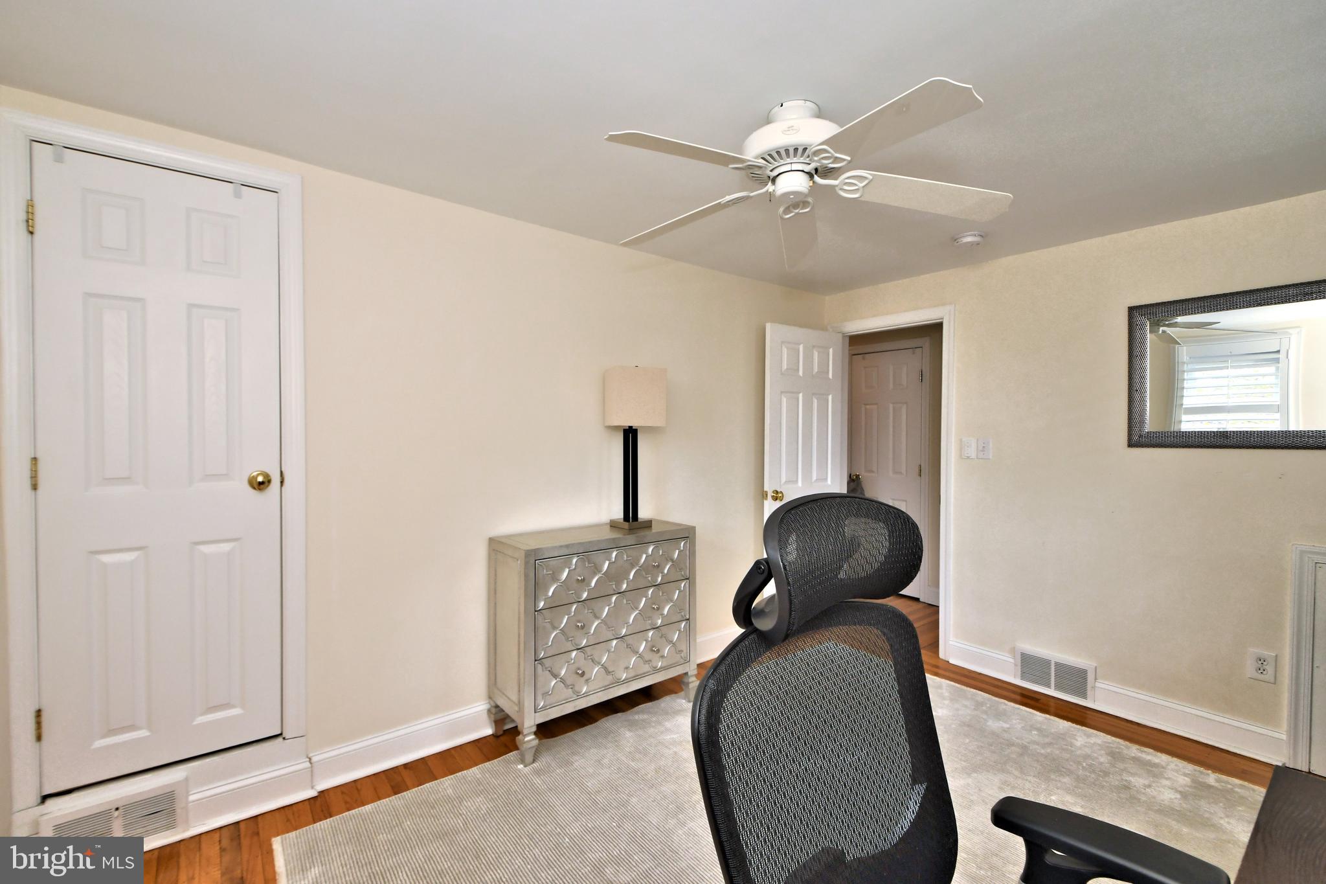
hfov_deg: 100.4
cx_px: 663
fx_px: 552
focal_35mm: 15
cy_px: 442
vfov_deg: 77.3
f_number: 6.3
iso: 500
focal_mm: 10
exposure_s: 1/100
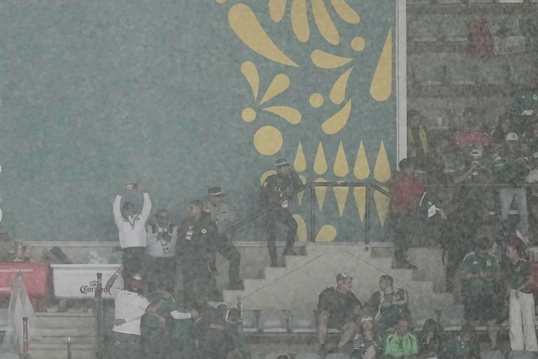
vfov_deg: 1.4
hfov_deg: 2.1
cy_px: 201
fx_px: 14405
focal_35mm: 964
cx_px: -98
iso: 3200
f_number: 3.5
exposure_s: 1/2000
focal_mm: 400
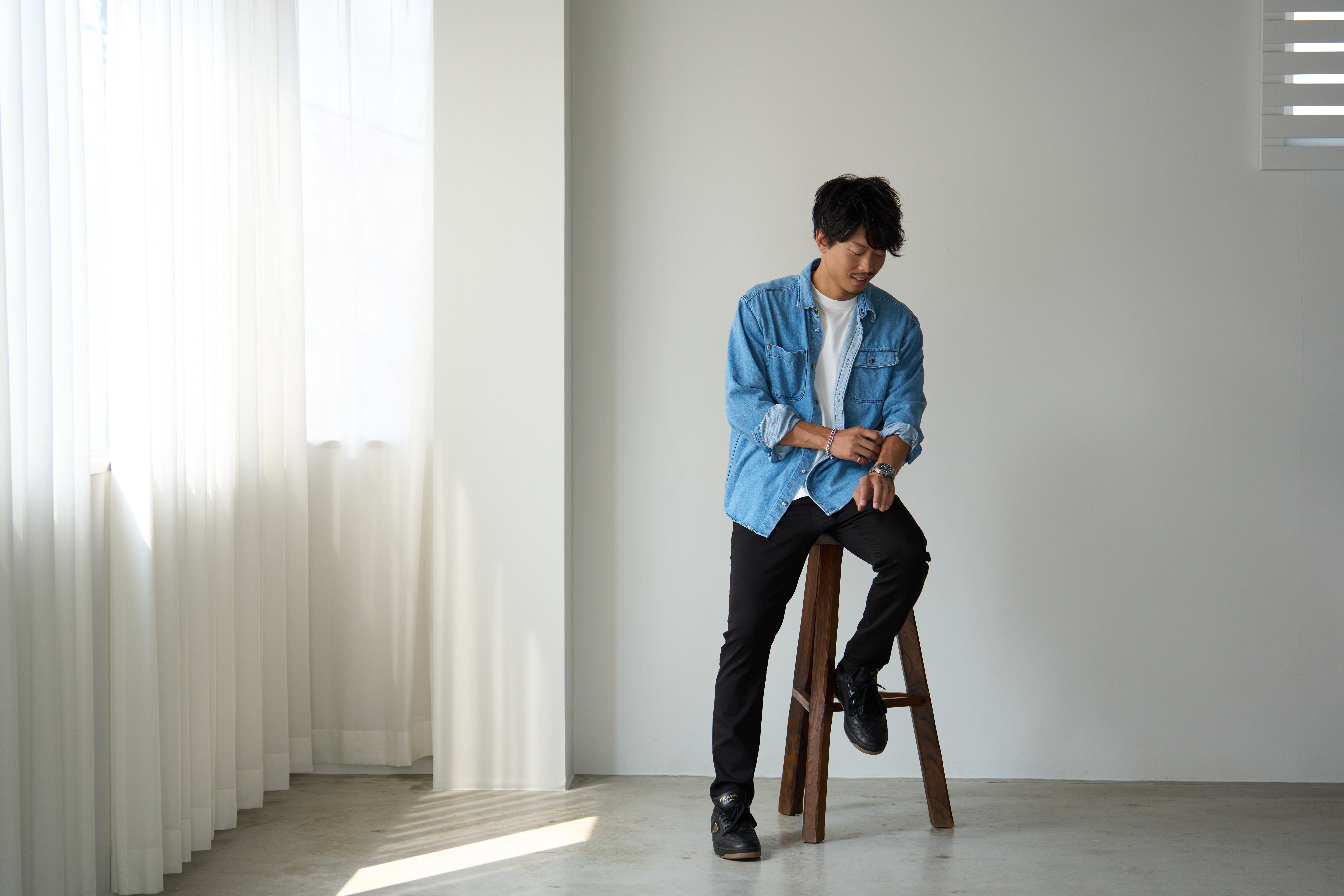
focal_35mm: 70
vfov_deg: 19.5
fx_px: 2613
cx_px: 672
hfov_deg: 28.8
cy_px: 448
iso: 320
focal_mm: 70
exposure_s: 1/640
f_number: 2.8
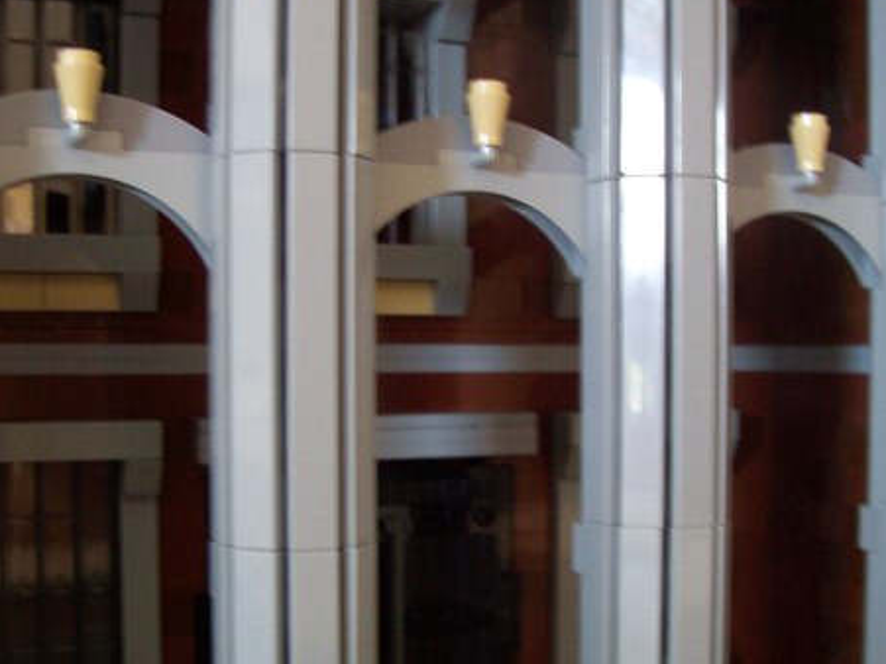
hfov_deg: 38.2
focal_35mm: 50
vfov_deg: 29.0
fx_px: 1279
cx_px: 447
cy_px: 387
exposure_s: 1/8
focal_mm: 5.6
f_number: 2.8
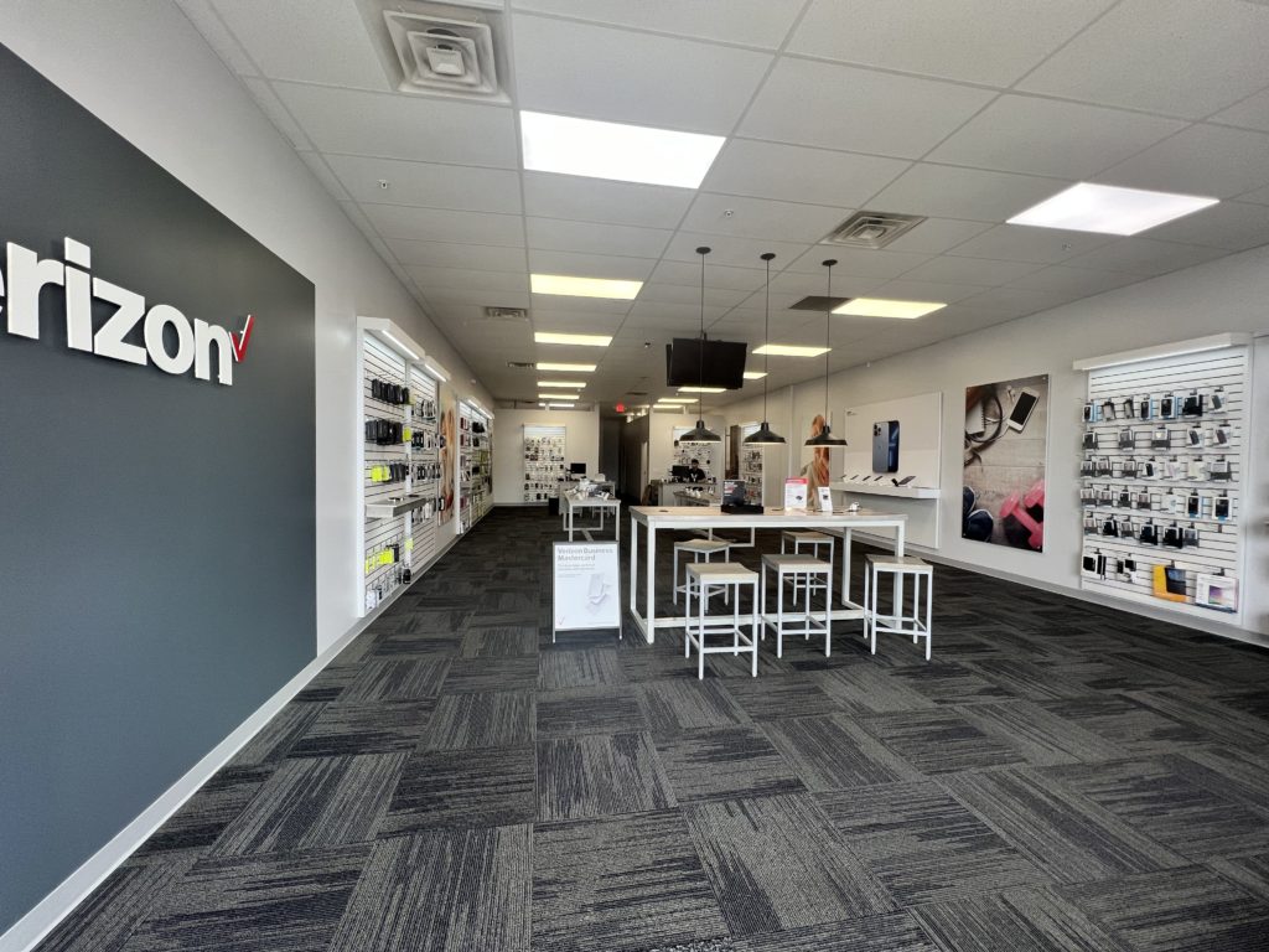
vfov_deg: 89.9
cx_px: 634
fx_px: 477
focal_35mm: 13
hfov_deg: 106.2
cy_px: 476
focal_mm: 1.57
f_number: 1.8
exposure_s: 1/120
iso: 125
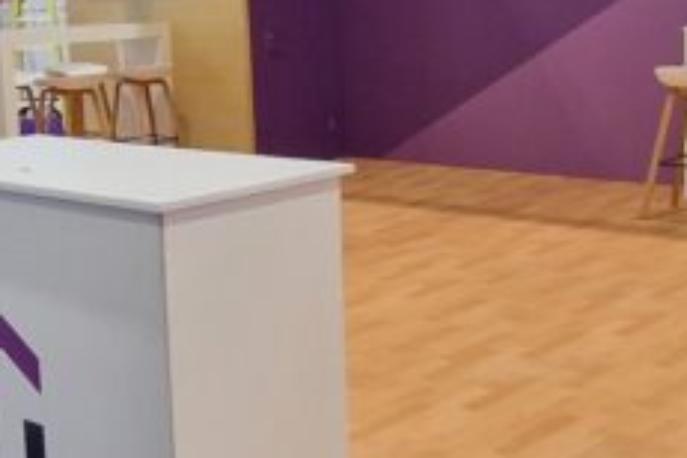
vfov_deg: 22.5
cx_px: 321
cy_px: 158
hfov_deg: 33.4
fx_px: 1145
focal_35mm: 60
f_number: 2.2
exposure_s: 1/33
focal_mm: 2.2
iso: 320
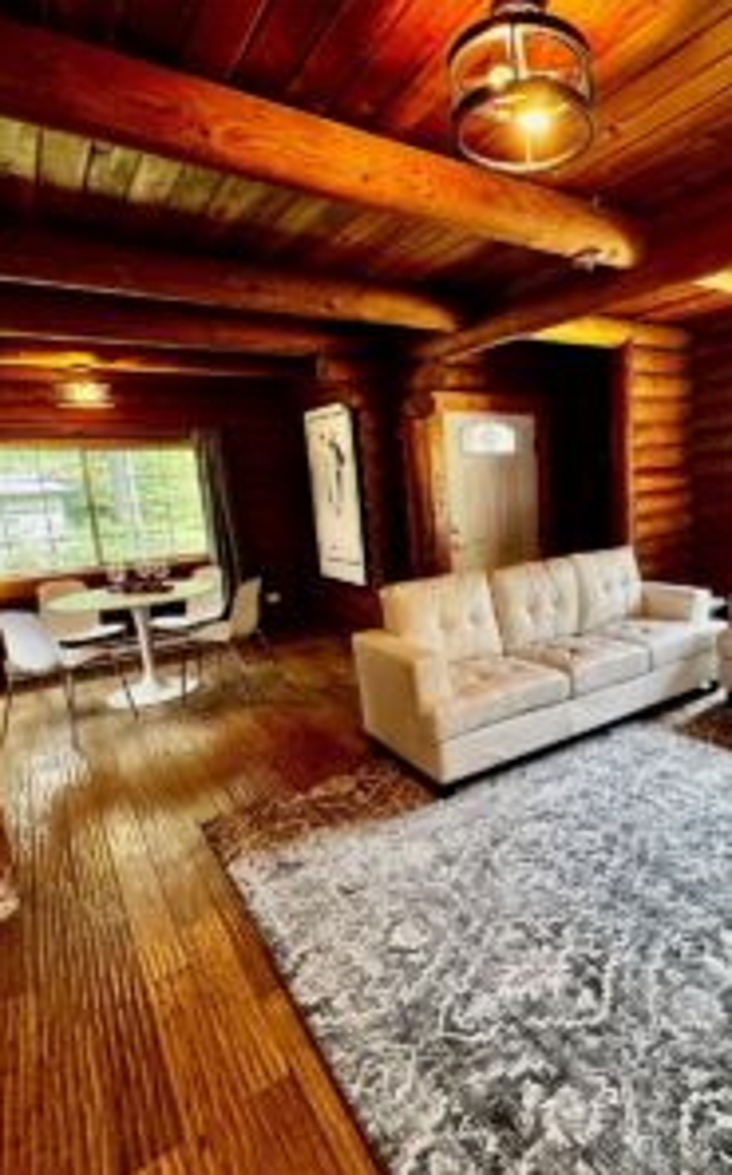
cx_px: 526
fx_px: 640
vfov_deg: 85.1
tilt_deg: -11.8
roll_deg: +2.6
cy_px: 589
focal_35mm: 20
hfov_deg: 57.3
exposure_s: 1/60
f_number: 2.2
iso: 250
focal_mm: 2.22
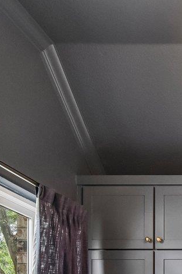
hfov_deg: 18.3
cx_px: 313
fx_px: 463
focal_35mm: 61
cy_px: 348
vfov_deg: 27.8
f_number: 8
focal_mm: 14
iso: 450
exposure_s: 1/15
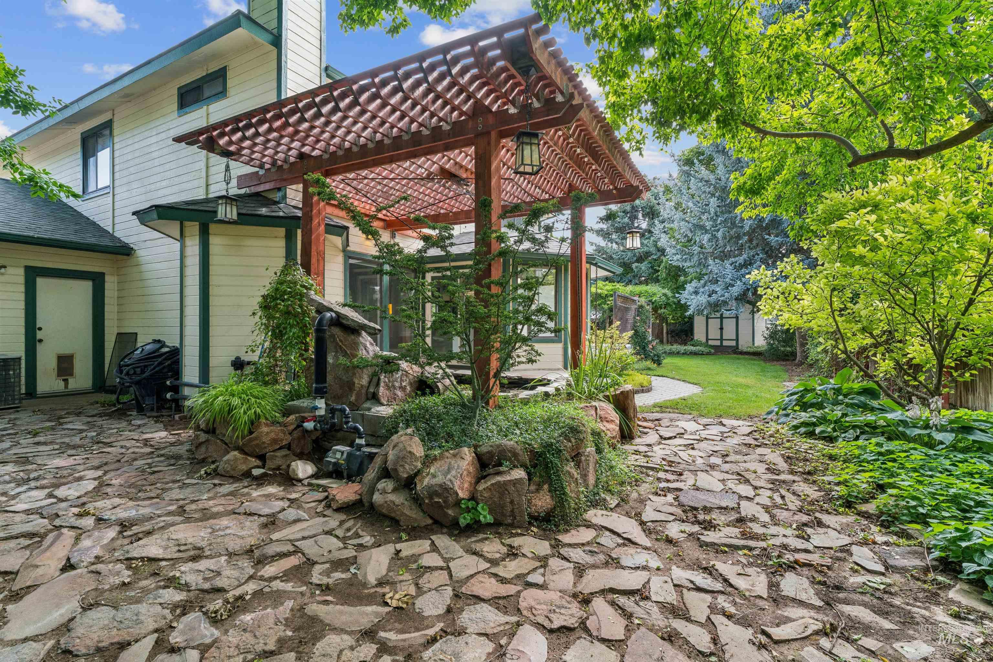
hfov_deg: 94.0
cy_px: 331
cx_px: 496
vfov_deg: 71.1
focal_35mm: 17
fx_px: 463
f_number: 13
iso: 400
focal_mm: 16.8
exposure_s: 1/30
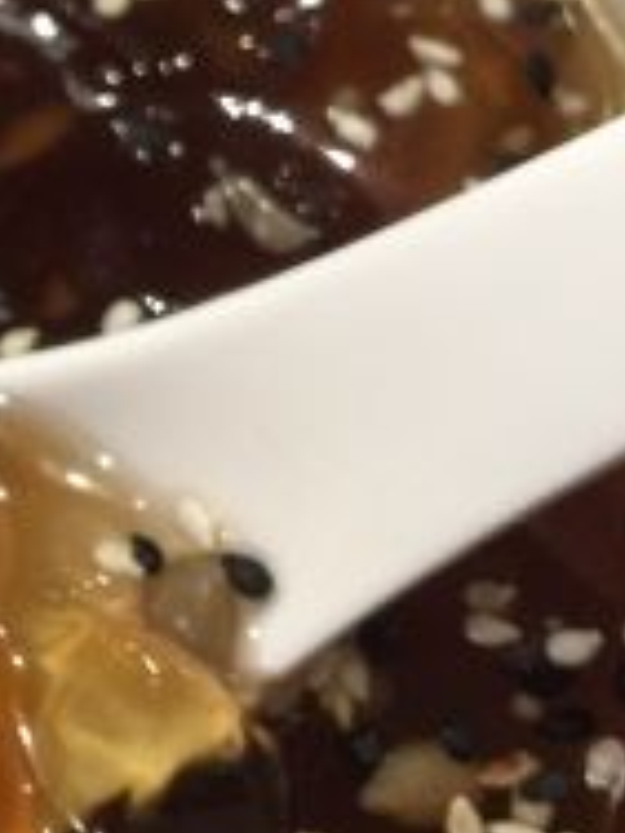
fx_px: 2600
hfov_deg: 13.1
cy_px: 168
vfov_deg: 18.1
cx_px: -259
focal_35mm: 108
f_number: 2.2
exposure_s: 1/8
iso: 125
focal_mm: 4.15
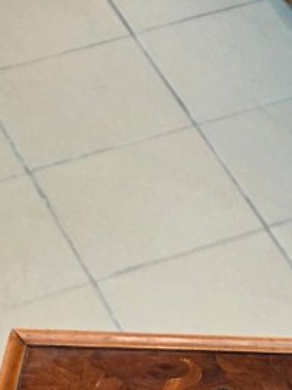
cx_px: 511
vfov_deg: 15.7
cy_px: 753
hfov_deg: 13.2
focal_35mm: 102
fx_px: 1148
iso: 400
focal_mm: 5.4
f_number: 1.8
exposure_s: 1/100
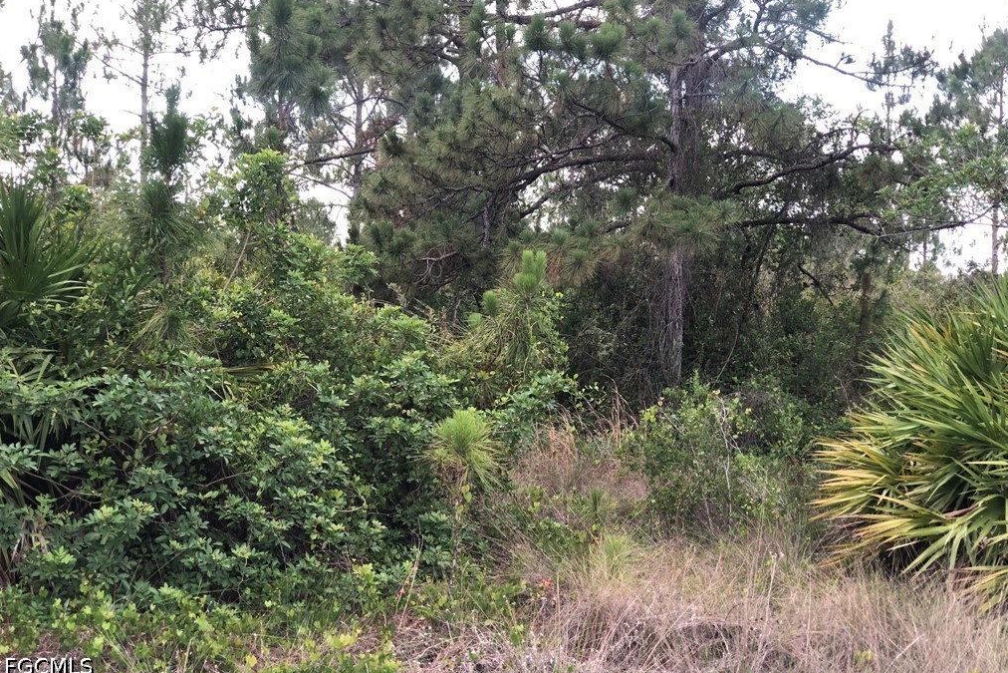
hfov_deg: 33.4
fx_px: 1680
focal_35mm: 60
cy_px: 300
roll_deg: -1.6
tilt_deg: -1.2
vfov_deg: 22.6
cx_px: 509
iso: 25
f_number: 2.8
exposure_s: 1/60
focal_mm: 6.6
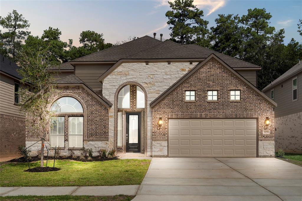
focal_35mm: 45
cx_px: 151
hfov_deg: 43.6
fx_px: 377
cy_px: 100
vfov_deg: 29.8
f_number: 9
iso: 320
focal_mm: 30
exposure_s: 1/1250
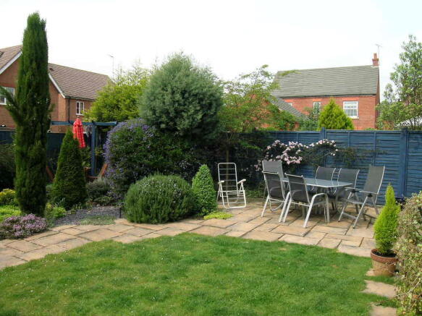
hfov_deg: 63.5
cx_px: 211
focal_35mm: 28
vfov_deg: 49.7
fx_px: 341
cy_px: 158
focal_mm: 5.8
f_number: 5.6
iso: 50
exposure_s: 1/210
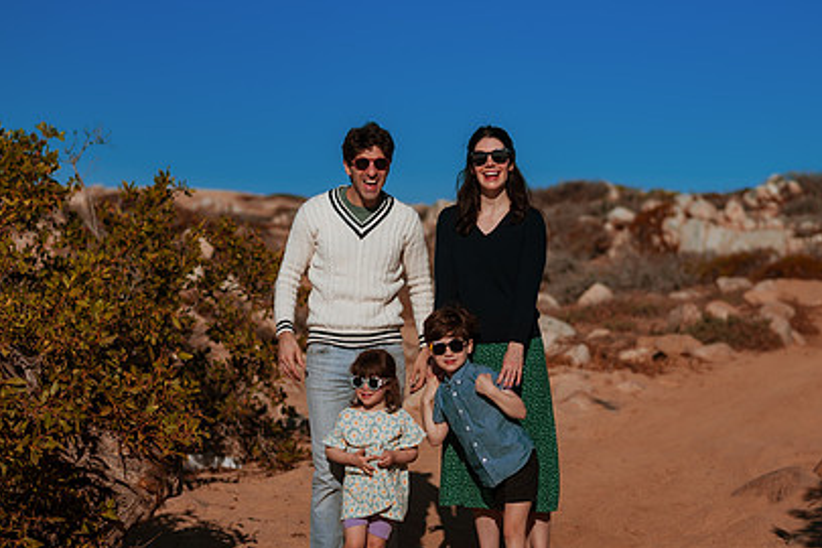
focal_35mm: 83
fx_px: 1895
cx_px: 457
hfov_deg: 24.5
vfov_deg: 16.4
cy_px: 358
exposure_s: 1/8000
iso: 50
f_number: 2.5
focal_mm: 58
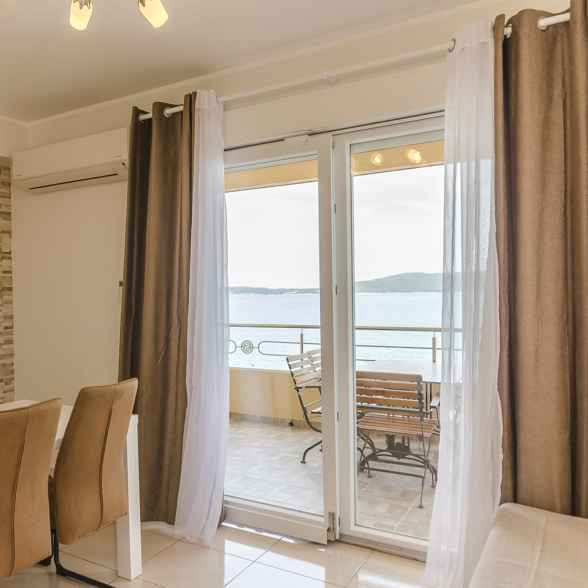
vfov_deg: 54.6
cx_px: 174
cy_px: 300
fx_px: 570
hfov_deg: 53.0
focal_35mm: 30
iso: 140
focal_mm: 15
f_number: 5.6
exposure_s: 1/125
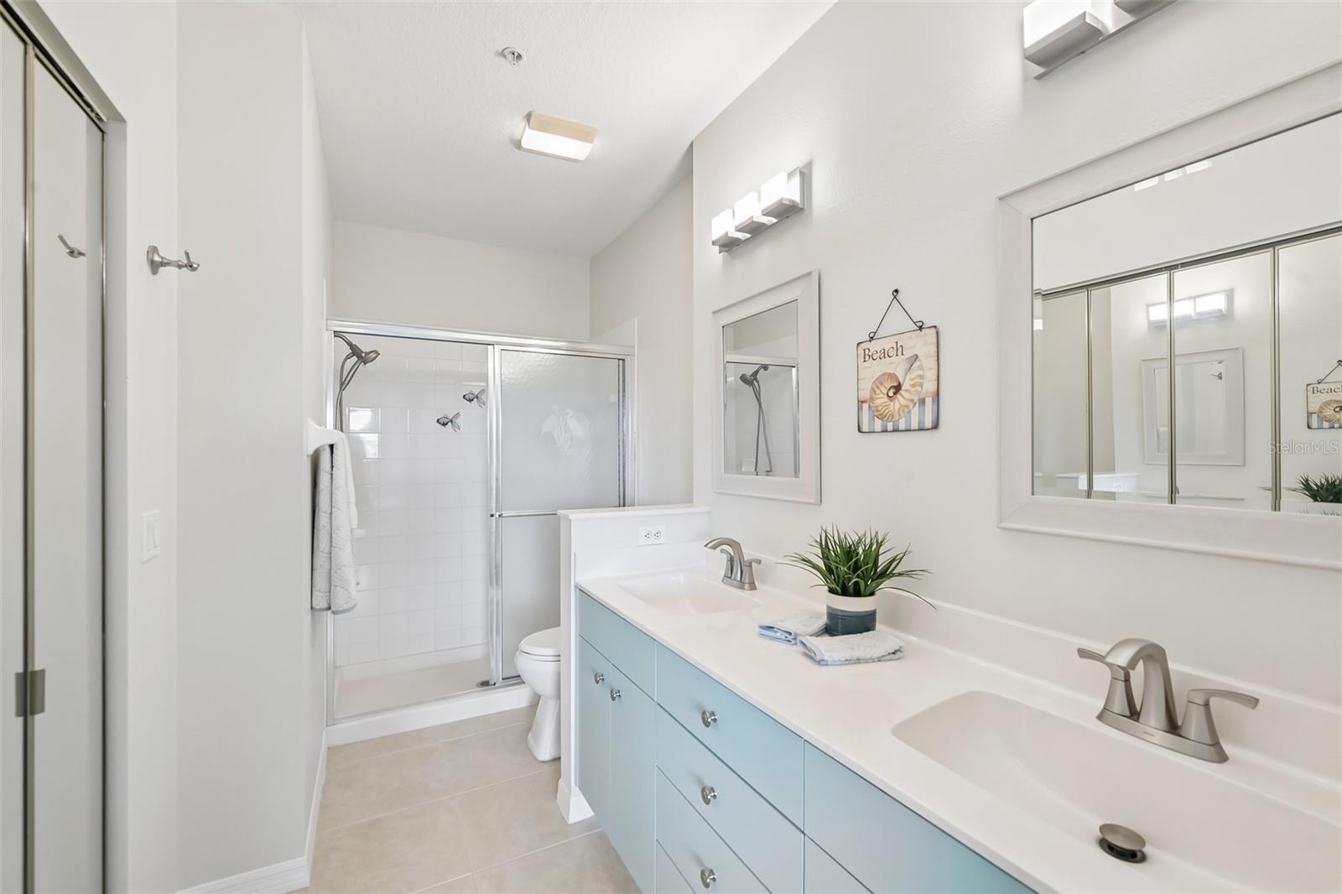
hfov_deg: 98.6
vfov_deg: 75.5
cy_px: 447
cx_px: 671
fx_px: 578
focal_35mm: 16
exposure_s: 1/20
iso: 400
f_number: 8
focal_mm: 15.5
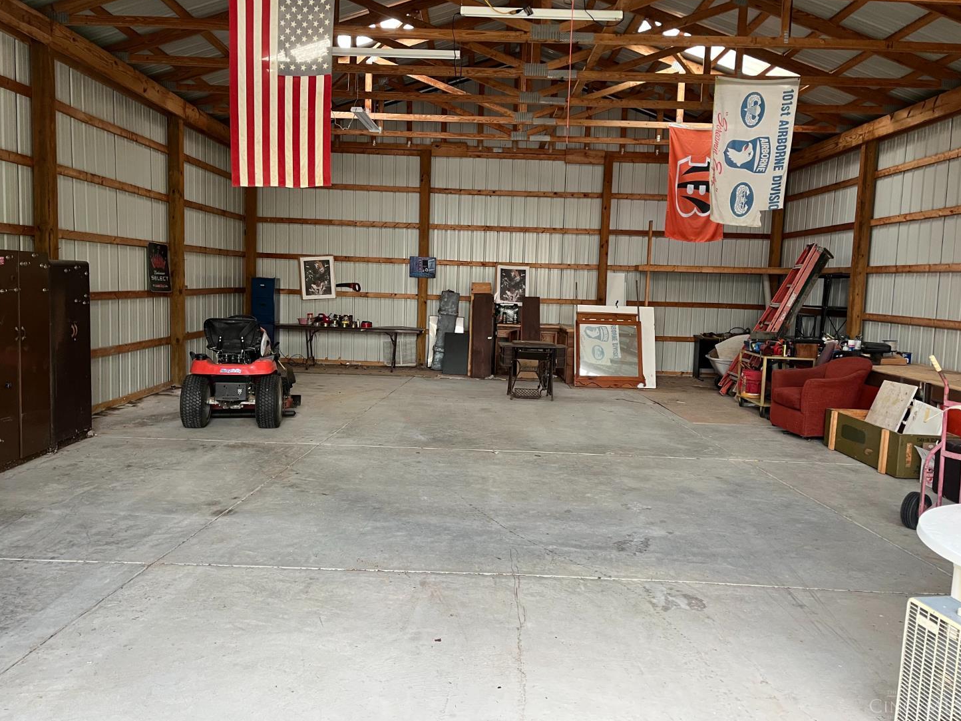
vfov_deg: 51.4
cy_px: 355
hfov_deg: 65.3
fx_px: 750
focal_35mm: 27
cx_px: 473
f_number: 1.6
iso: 125
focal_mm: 5.1
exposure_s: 1/96
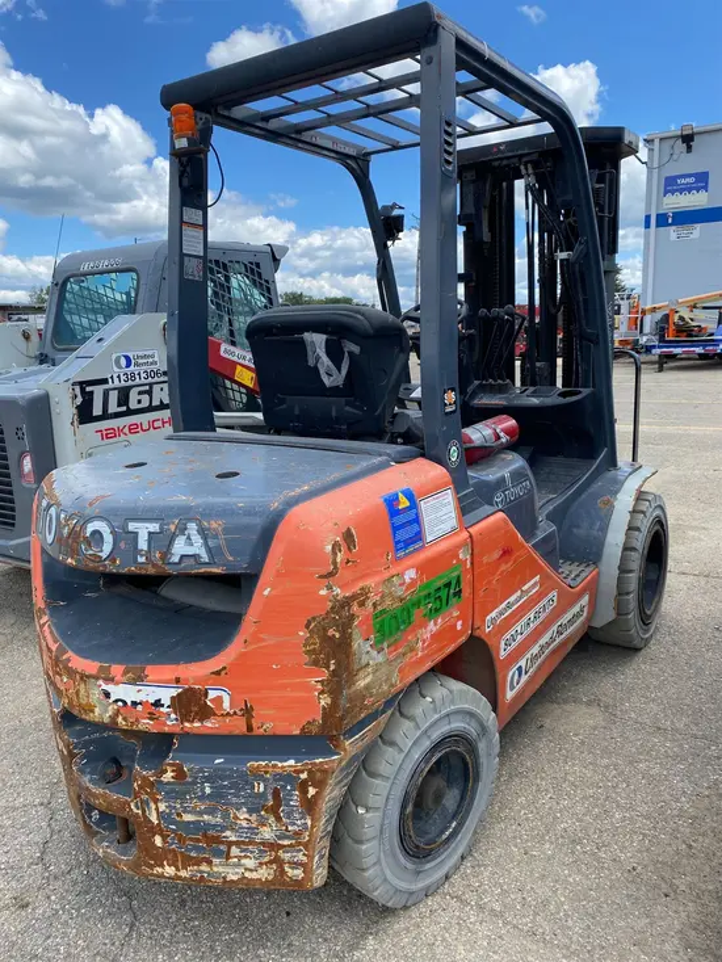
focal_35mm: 26
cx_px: 361
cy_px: 481
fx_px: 723
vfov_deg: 67.3
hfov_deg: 53.1
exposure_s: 1/1245
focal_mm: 4.25
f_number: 1.8
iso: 32
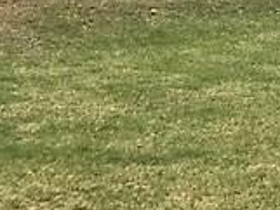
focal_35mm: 115
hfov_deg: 16.2
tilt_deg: +2.6
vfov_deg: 11.8
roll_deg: +0.8
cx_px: 360
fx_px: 931
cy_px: -187
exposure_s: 1/1202
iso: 25
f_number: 2.2
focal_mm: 4.15
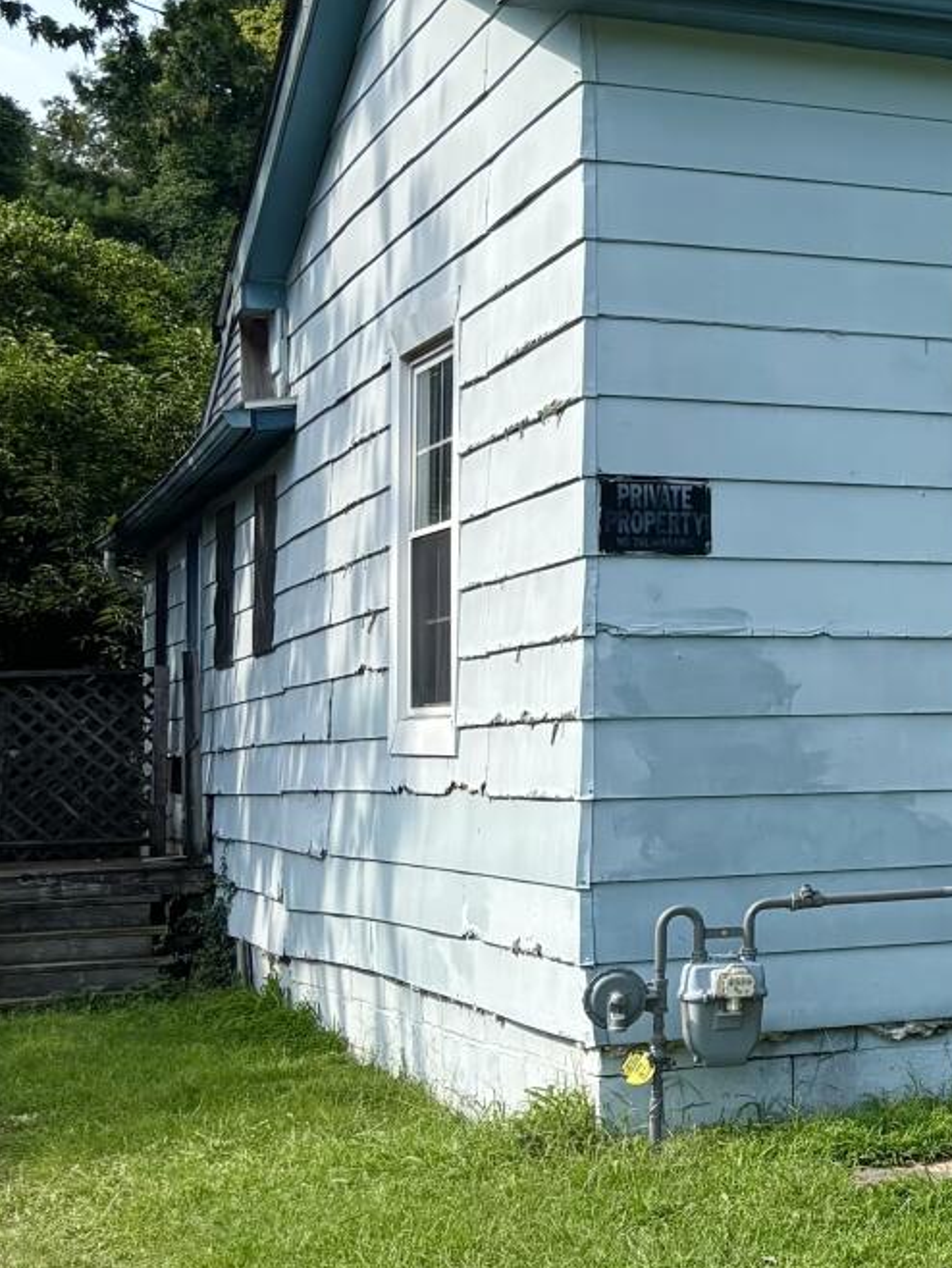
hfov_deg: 16.9
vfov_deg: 24.7
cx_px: 1430
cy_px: 501
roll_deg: +0.1
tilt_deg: +4.9
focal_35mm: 79
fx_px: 2895
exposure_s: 1/1984
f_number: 1.6
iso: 50
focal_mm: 5.96
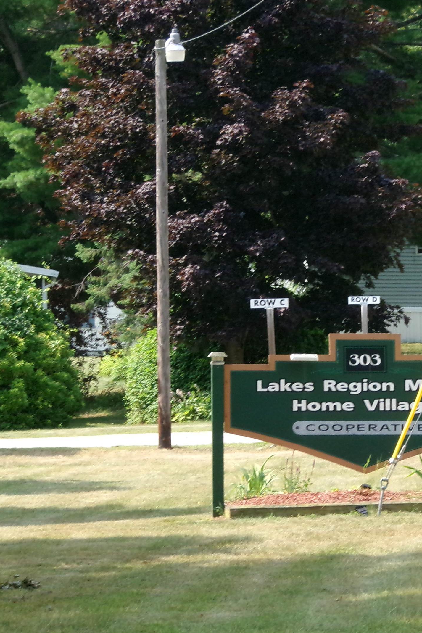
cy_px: 323
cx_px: 349
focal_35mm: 245
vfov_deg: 8.4
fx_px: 4308
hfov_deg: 5.6
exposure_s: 1/100
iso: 200
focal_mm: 29
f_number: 11.05
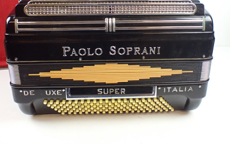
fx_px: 226
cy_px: 47
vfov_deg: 35.0
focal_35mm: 36
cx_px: 112
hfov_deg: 54.0
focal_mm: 5.4
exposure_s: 1/125
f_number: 2.3
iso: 800
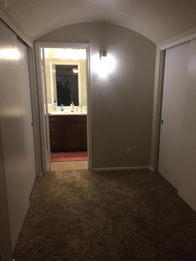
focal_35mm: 29
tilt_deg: -11.7
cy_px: 130
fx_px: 219
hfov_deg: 48.2
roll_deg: +0.7
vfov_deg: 61.7
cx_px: 98
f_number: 2.2
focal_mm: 4.15
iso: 80
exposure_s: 1/30
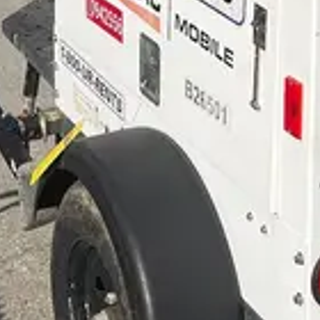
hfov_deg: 14.4
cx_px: 290
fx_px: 1255
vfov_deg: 13.8
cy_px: -129
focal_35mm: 120
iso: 50
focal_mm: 5.1
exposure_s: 1/8403
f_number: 1.6
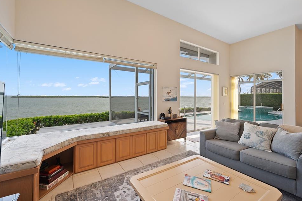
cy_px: 98
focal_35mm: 15
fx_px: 126
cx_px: 143
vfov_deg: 77.3
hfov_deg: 100.3
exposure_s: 1/20
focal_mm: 14
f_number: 9
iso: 400
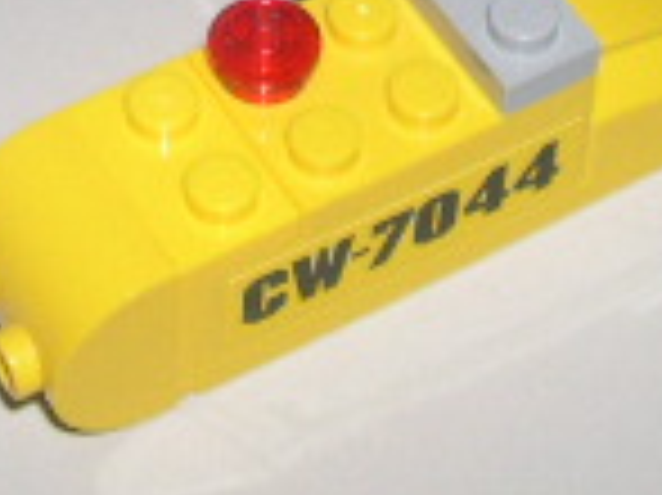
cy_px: -428
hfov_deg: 11.9
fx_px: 3172
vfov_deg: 8.5
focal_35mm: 166
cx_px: 153
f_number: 7.6
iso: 100
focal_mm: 8
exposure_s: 1/60
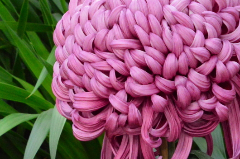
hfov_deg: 8.9
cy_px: 55
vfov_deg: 5.9
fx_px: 1545
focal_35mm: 232
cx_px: 131
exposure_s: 1/200
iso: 6400
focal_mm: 80
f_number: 22
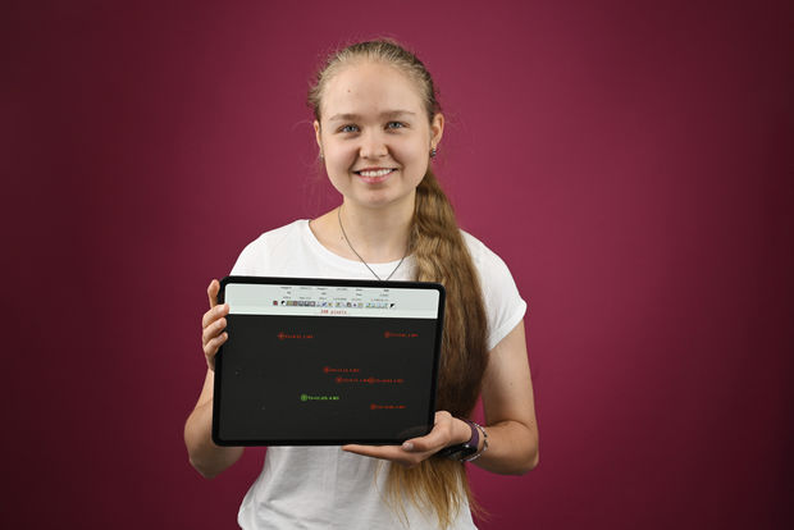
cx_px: 397
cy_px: 265
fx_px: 927
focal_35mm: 42
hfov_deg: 46.4
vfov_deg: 31.9
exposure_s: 1/100
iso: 1000
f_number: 11
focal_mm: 42
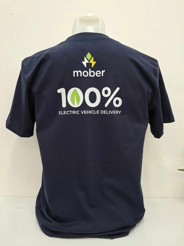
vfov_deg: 73.9
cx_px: 92
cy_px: 123
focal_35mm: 23
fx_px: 163
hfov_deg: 58.9
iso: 125
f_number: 1.8
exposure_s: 1/100
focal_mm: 5.54
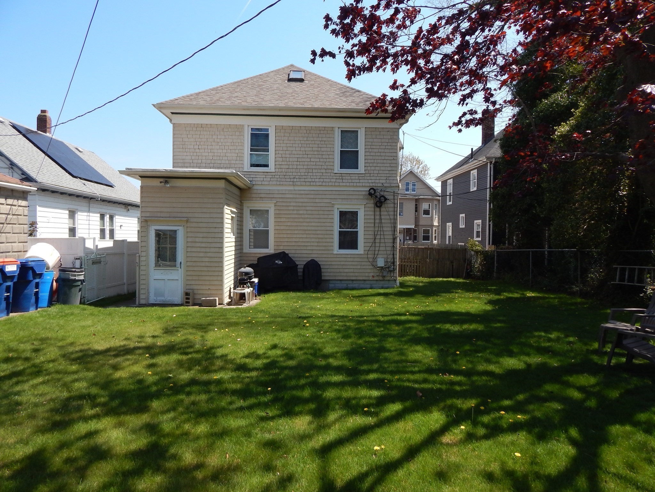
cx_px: 328
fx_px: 435
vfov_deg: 58.9
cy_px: 246
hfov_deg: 73.9
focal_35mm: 23
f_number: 3
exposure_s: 1/1000
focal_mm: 4
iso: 125
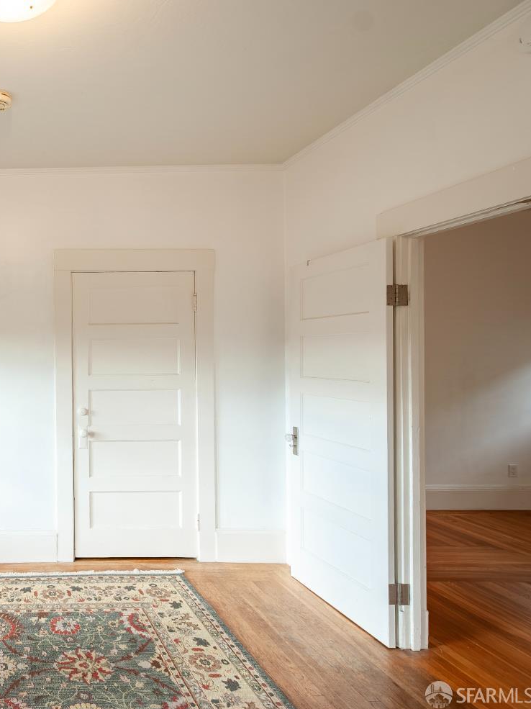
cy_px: 350
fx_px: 450
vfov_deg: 76.4
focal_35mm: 22
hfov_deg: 49.7
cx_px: -1
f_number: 5.6
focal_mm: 10
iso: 400
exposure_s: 1/60
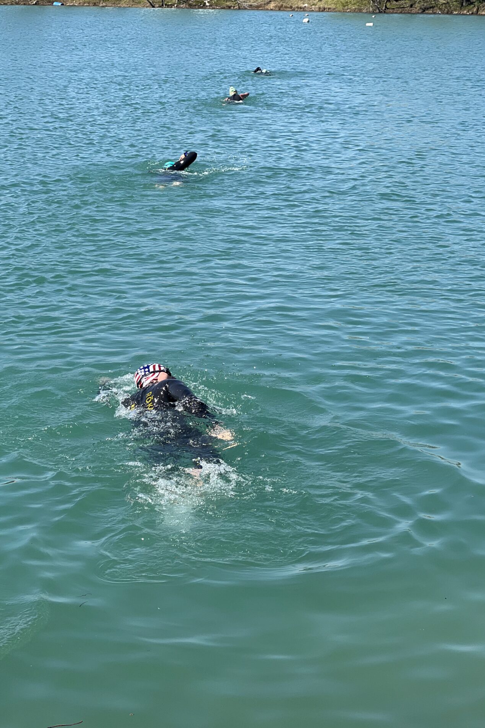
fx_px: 1636
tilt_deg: -14.8
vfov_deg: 25.1
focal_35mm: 81
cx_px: 226
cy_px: 366
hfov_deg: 16.9
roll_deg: +0.6
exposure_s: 1/544
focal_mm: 9
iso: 32
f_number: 2.8
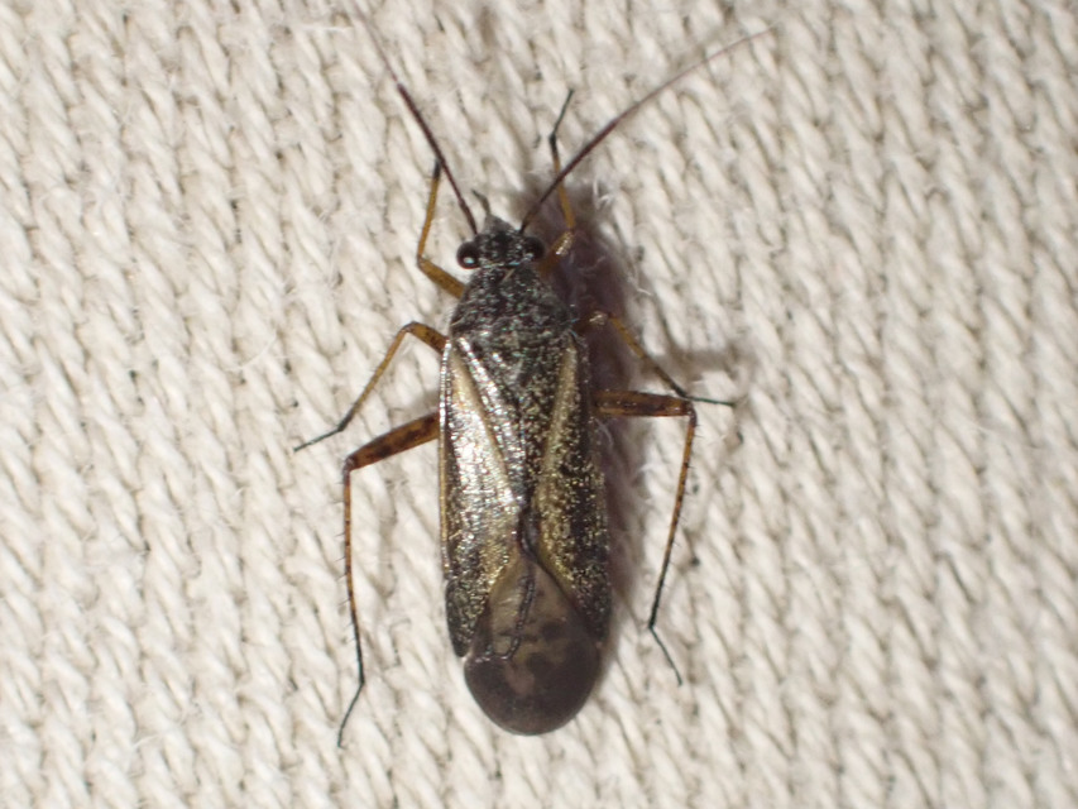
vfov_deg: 14.8
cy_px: 404
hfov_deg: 19.6
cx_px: 539
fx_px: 3115
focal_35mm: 100
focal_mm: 18
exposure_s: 1/125
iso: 800
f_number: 4.9
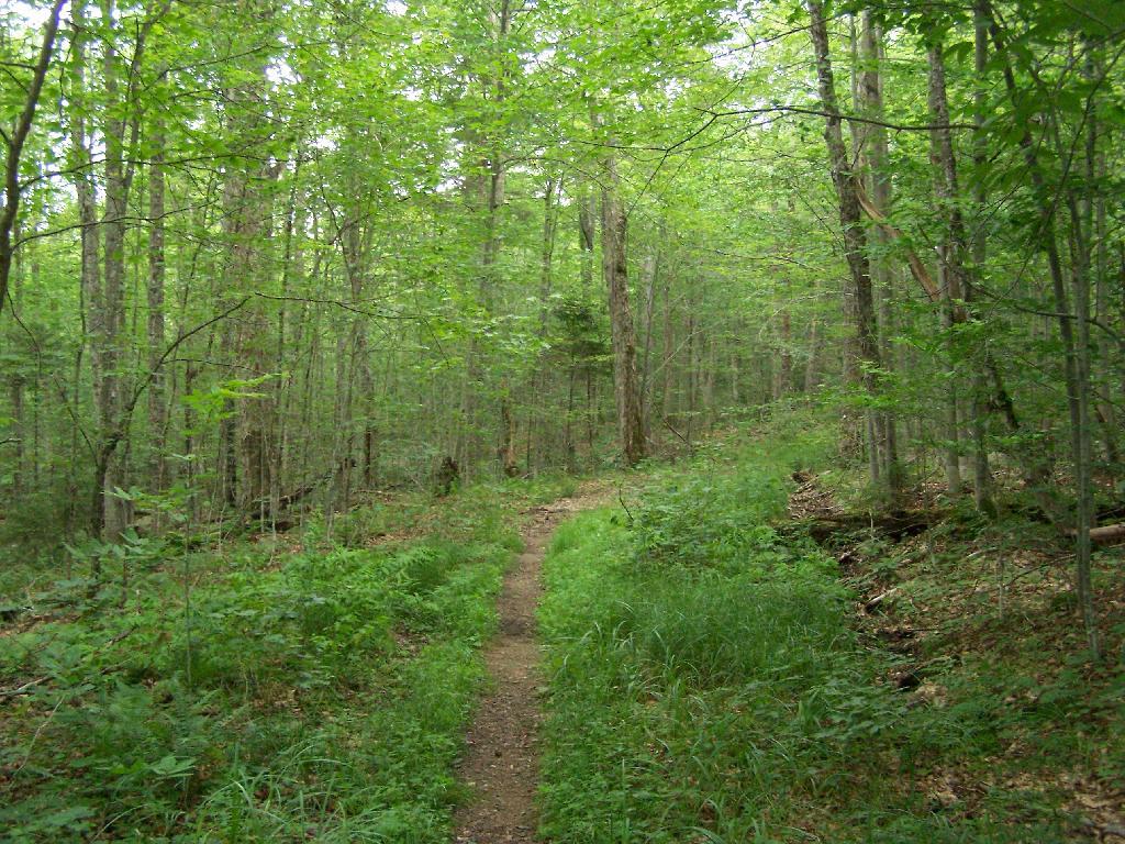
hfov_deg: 49.0
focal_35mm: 38
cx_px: 562
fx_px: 1235
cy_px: 422
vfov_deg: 37.7
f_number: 2.8
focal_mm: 6.3
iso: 400
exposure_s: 1/80
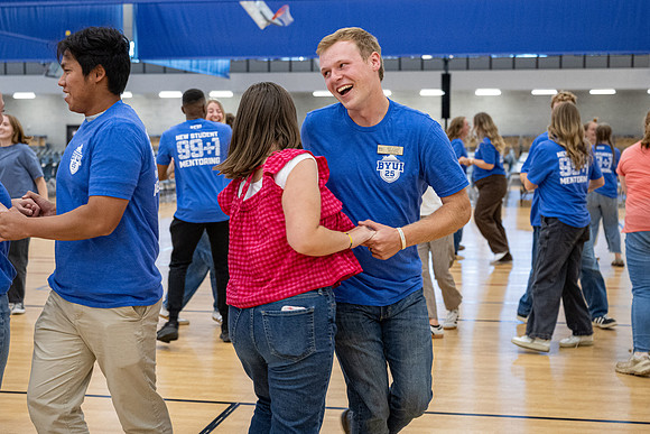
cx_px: 299
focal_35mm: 59
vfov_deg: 23.0
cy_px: 227
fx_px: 1064
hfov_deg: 34.0
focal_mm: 37
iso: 2500
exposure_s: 1/250
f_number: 2.8
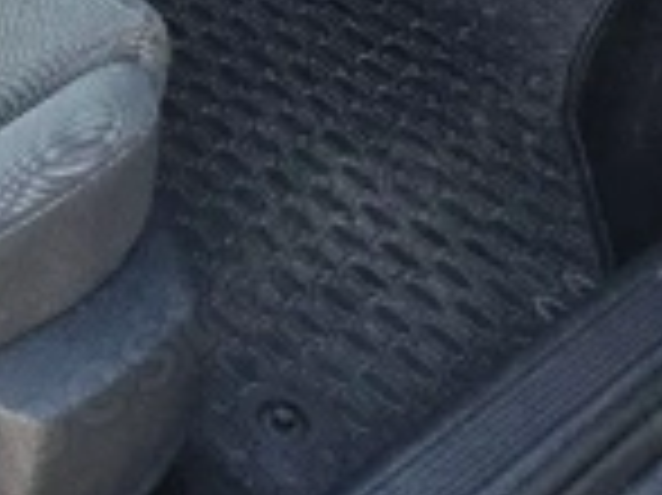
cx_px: -158
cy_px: -414
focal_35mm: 94
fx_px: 1796
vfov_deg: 13.9
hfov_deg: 19.5
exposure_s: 1/182
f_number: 1.7
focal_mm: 6.3
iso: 64
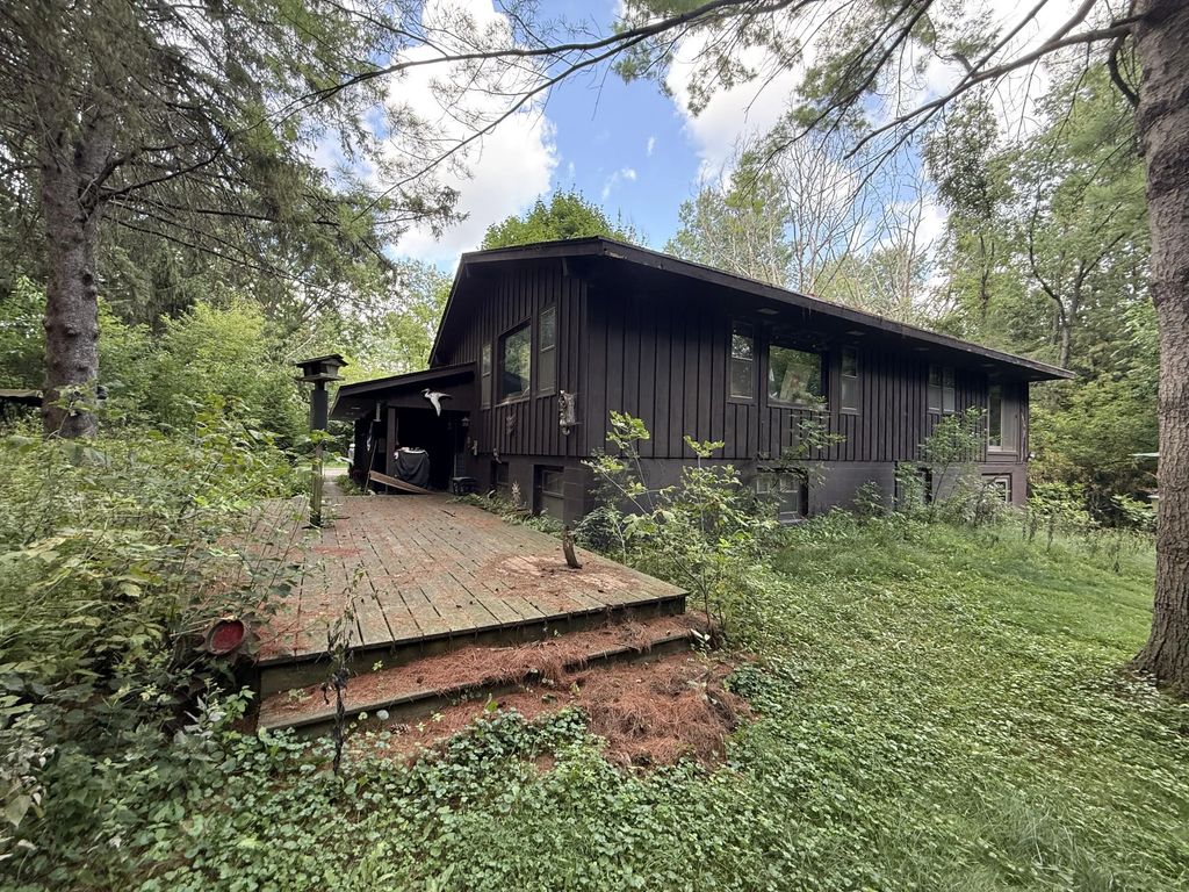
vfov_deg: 85.7
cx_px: 594
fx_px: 481
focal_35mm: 14
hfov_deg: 102.1
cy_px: 446
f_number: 2.2
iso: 100
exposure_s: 1/99
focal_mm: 2.22
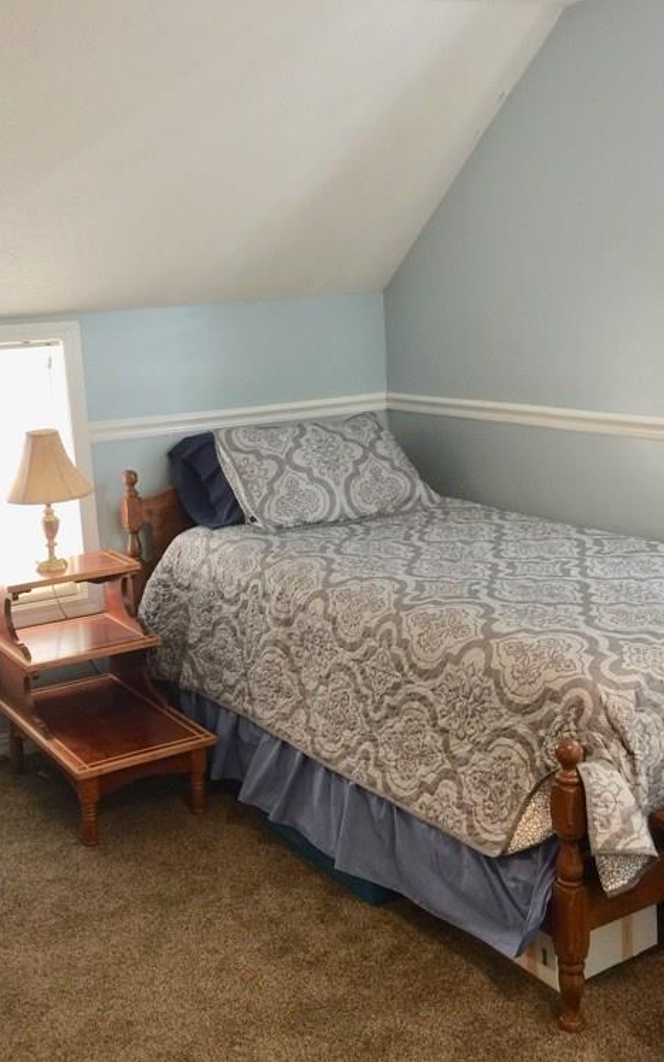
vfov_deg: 47.2
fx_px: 1216
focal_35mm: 42
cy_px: 523
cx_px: 258
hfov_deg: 30.4
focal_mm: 4.15
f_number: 2.2
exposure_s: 1/15
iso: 40
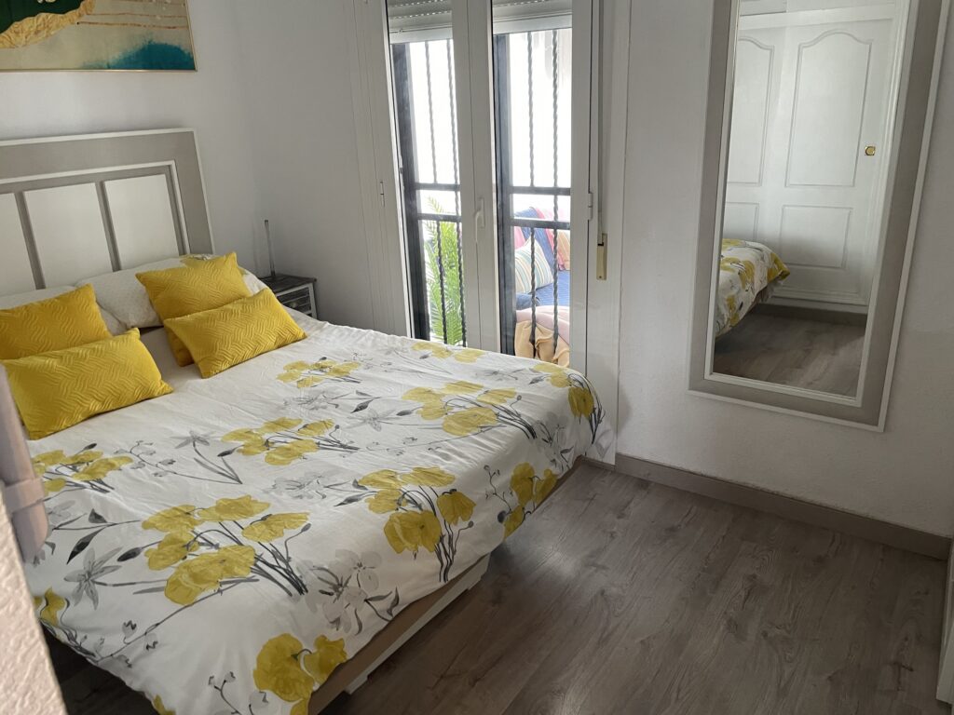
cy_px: 358
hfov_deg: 67.3
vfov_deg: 53.1
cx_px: 477
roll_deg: +3.3
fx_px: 717
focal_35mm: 26
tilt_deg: -19.0
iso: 160
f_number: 1.6
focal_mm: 4.2
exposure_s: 1/60
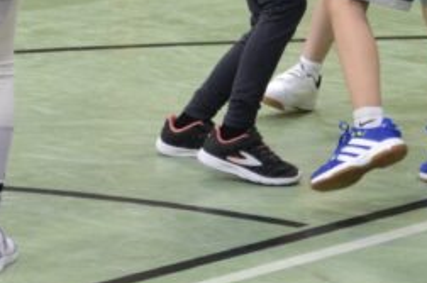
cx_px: 366
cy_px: -147
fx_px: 3457
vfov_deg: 4.7
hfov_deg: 7.1
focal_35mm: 292
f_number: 5.3
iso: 1600
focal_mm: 48
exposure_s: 1/200
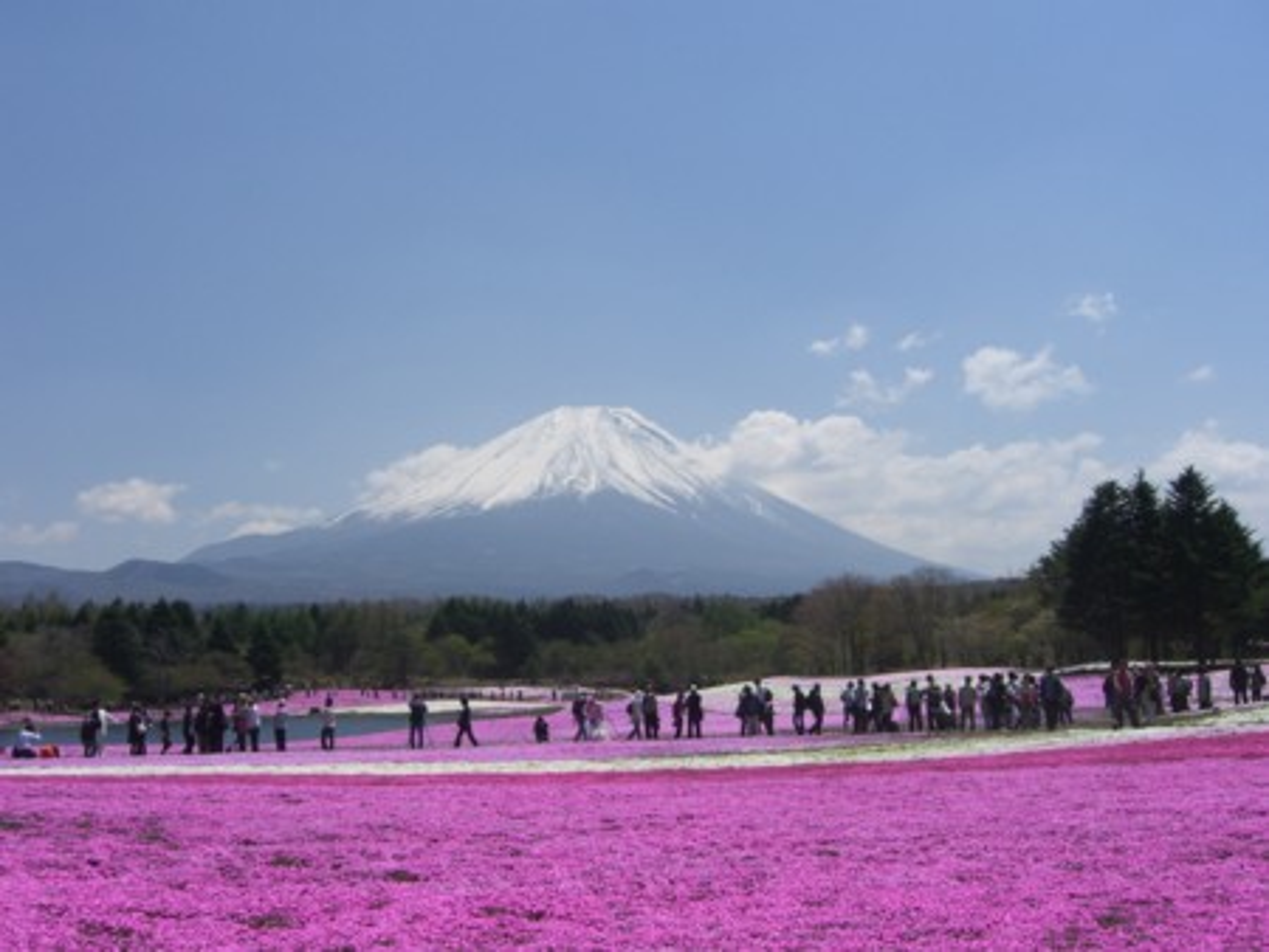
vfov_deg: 37.8
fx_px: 1394
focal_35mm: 38
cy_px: 476
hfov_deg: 49.0
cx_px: 634
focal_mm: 7.9
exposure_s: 1/320
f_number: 8
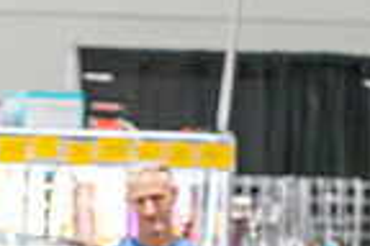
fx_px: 8294
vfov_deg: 1.7
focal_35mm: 807
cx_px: 21
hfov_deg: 2.6
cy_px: 401
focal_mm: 200
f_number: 2.8
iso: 6400
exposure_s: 1/250
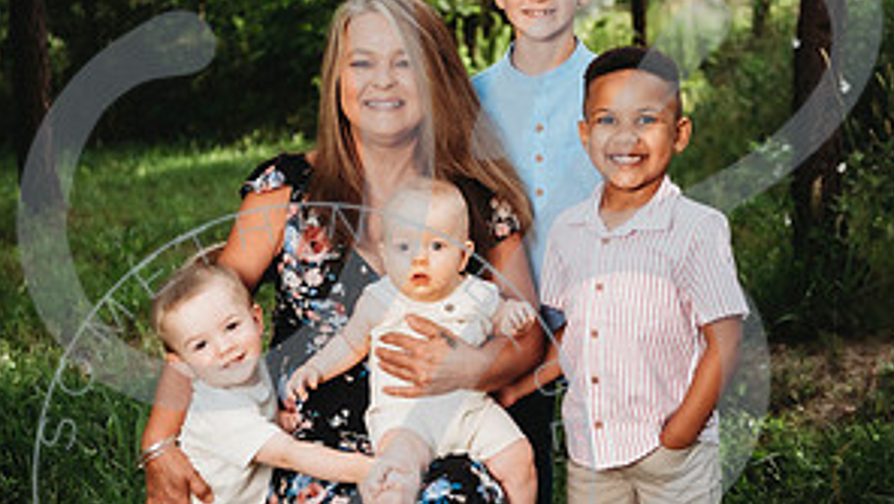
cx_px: 450
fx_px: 1661
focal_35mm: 70
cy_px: 254
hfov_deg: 30.1
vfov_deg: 17.3
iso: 50
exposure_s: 1/200
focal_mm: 44
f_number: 2.8
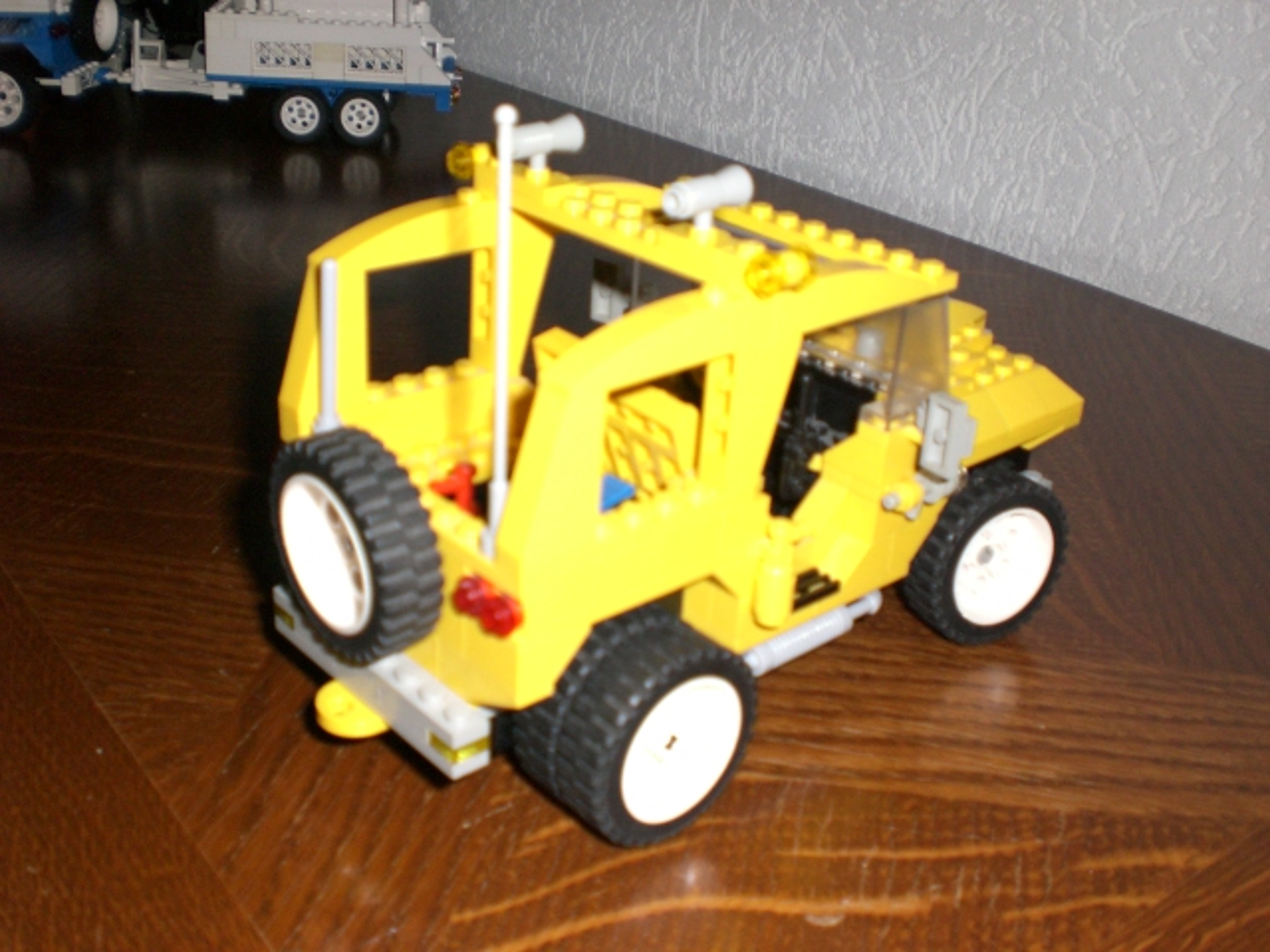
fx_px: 1394
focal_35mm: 38
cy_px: 476
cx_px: 635
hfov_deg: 49.0
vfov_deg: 37.7
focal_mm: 6.3
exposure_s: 1/60
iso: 200
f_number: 3.1
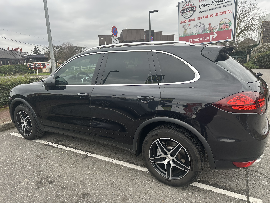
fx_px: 187
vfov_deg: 56.8
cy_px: 102
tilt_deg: -12.6
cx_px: 135
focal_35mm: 24
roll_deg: +3.0
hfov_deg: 71.6
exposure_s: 1/139
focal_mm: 6.86
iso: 64
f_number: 1.78
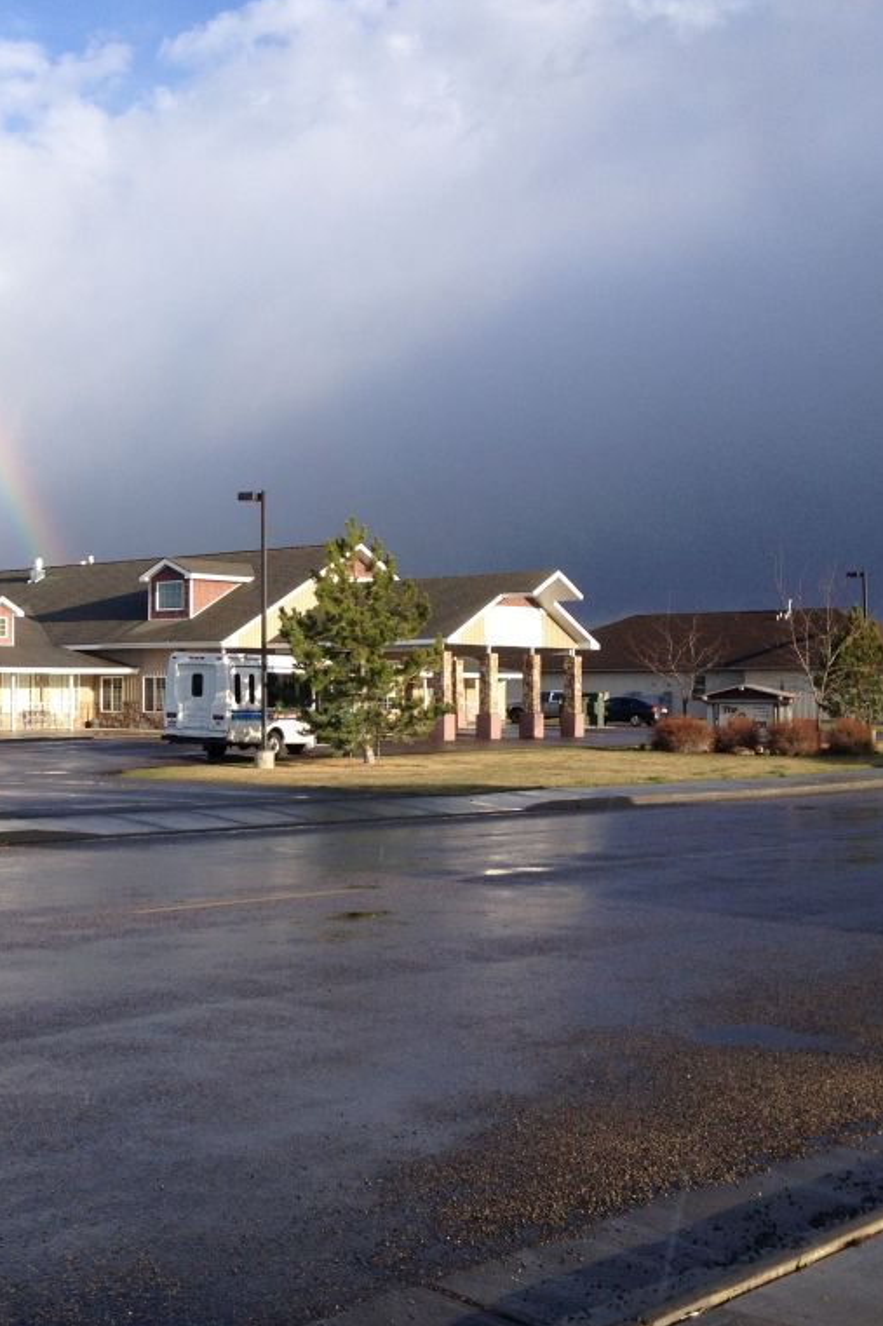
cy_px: 662
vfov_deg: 40.4
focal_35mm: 49
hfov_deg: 26.7
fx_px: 1803
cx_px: 122
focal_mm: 4.28
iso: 50
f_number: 2.4
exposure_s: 1/876
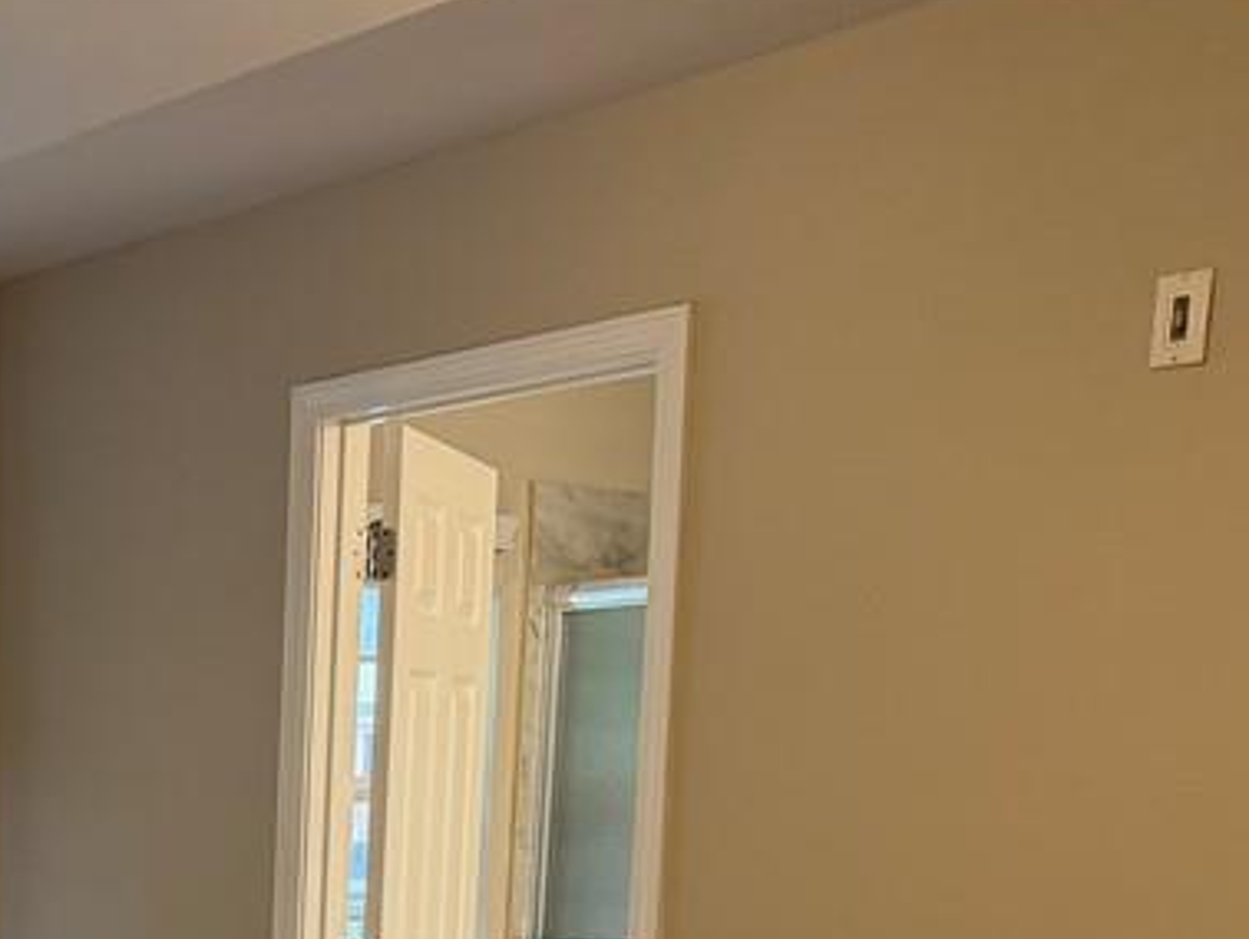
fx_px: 2347
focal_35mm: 65
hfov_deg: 26.8
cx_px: -198
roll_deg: +1.0
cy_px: 1246
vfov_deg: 20.5
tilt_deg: -10.2
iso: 200
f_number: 1.78
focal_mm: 6.76
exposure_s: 1/60
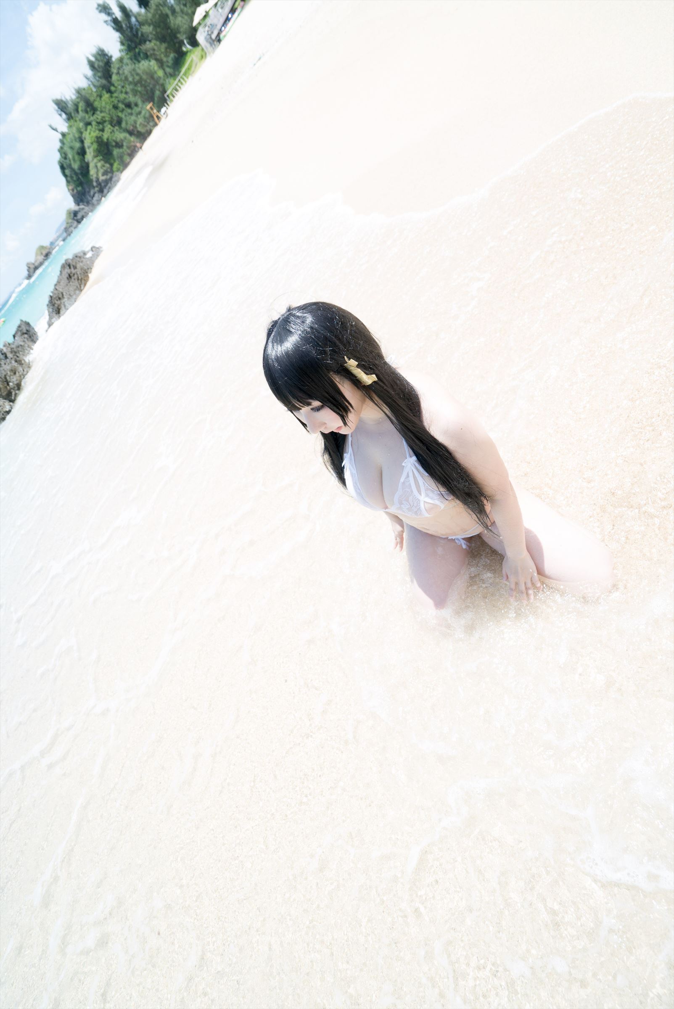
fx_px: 449
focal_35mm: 16
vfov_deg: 96.7
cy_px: 504
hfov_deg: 73.8
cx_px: 337
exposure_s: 1/320
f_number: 5
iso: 100
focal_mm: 16
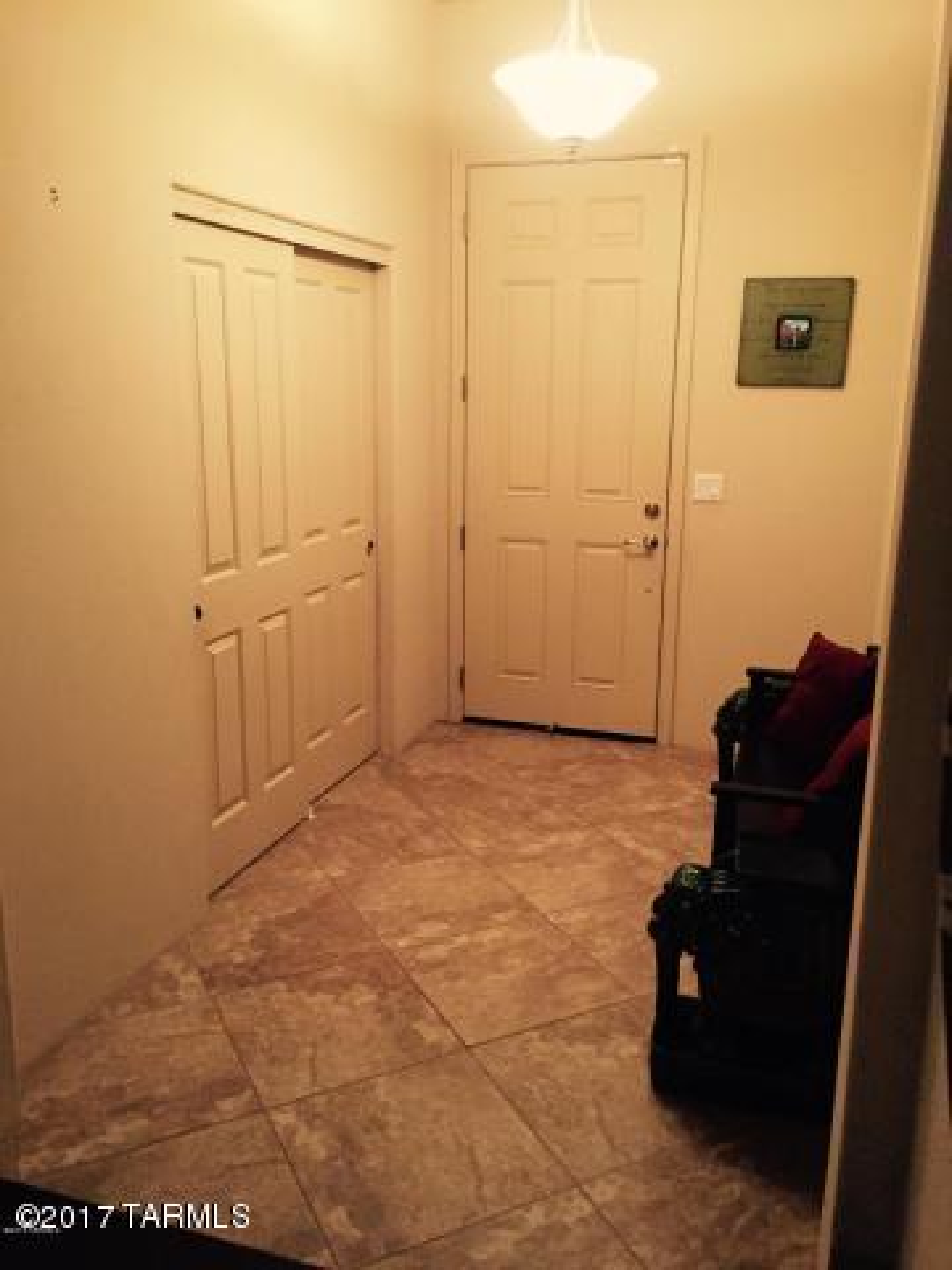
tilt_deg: -13.4
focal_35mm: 29
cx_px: 476
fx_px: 1063
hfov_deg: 48.2
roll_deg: -0.9
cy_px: 635
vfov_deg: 61.7
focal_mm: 4.15
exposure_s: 1/30
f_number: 2.2
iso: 250
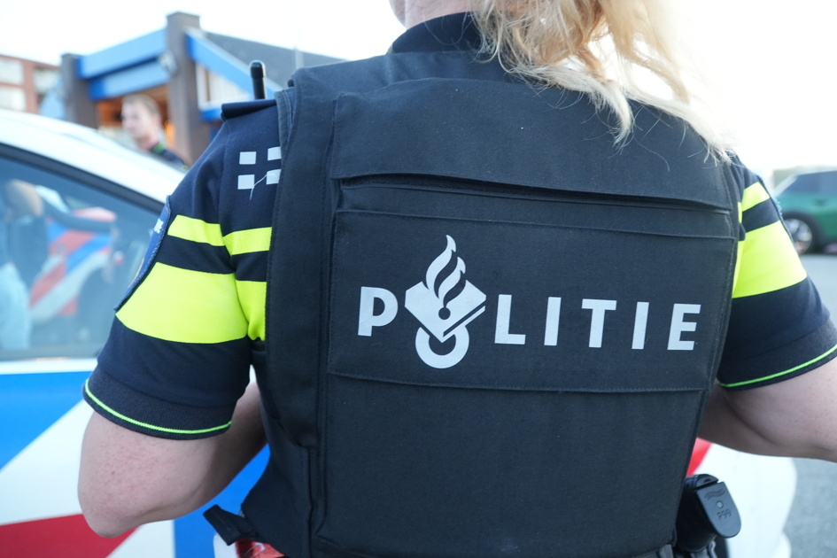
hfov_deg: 65.5
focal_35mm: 28
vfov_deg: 46.4
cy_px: 279
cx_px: 418
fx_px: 651
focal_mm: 19
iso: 1250
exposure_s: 1/30
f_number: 4
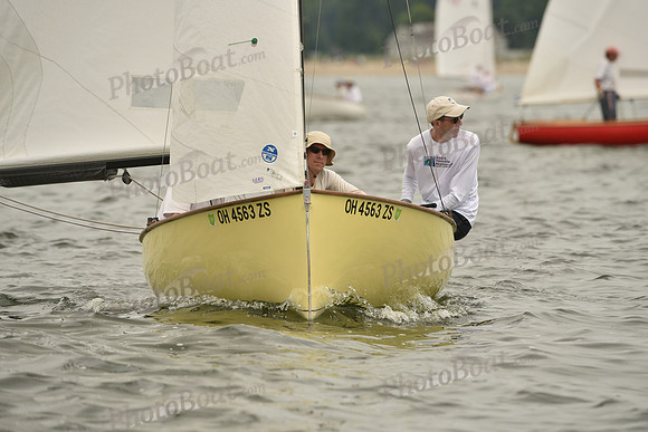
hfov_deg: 5.2
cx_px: 324
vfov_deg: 3.4
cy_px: 216
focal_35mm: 400
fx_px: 7201
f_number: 6.3
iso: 320
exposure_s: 1/1250
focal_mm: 400
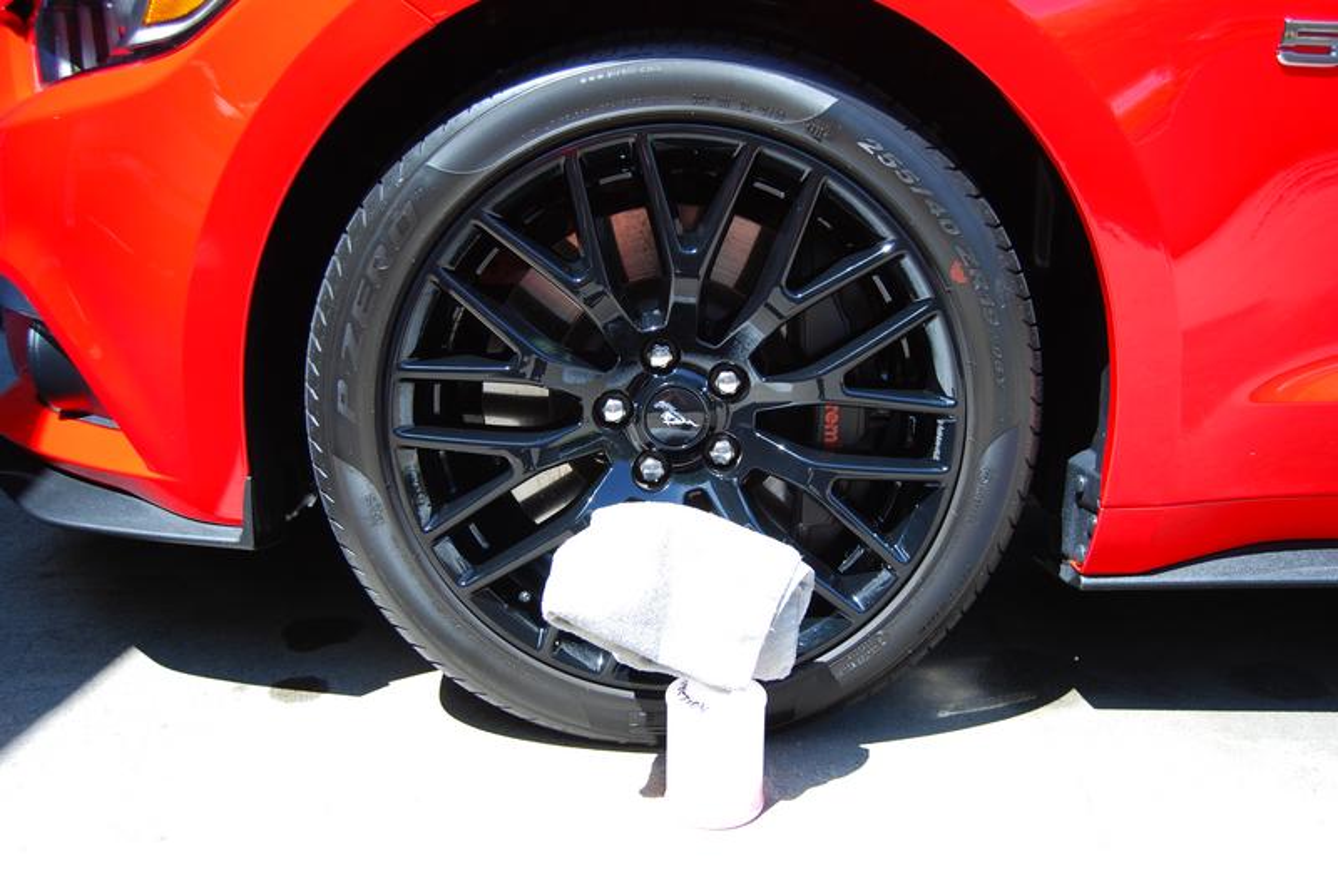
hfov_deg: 61.9
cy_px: 448
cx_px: 669
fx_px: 1117
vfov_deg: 43.7
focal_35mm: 30
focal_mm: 20
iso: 100
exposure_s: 1/50
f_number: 3.8
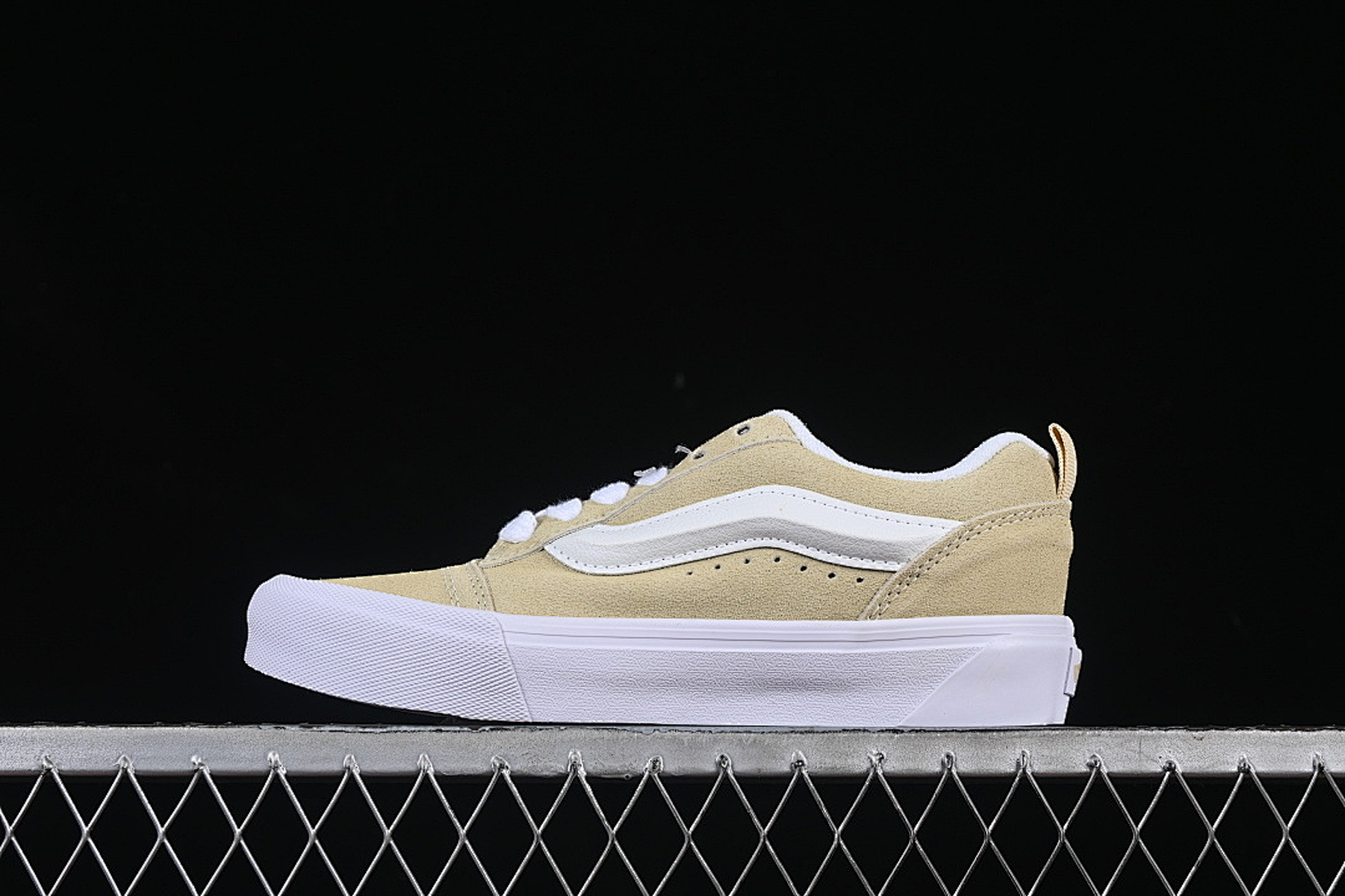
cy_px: 448
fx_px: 2802
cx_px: 672
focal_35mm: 75
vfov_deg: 18.2
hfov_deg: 27.0
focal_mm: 50
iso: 160
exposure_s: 1/80
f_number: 8
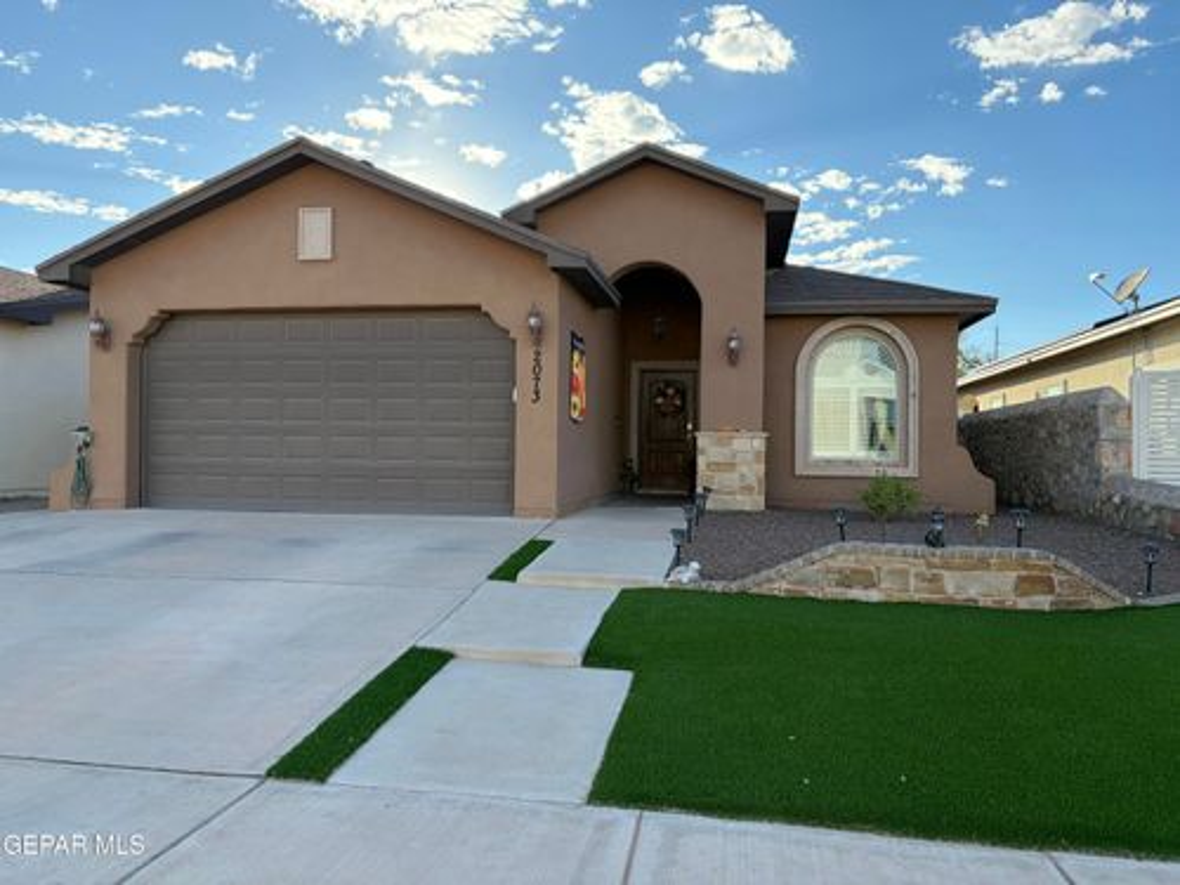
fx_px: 886
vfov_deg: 53.1
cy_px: 442
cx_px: 590
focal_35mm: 26
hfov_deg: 67.3
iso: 64
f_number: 1.6
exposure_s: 1/1484
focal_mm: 5.96
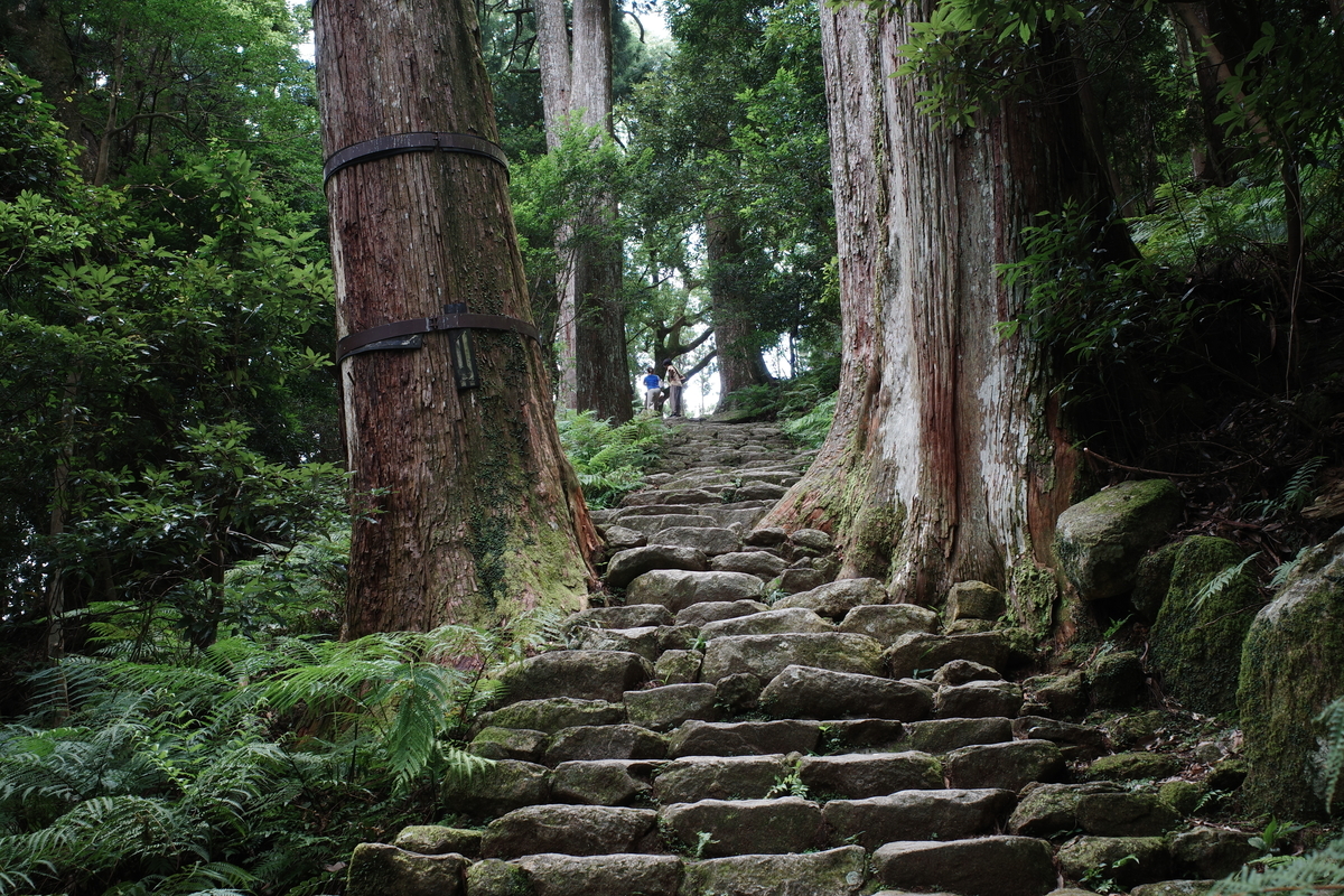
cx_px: 672
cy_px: 448
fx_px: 1307
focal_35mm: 35
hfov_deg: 54.4
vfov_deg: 37.9
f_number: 4.5
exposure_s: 1/60
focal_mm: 18.3
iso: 200
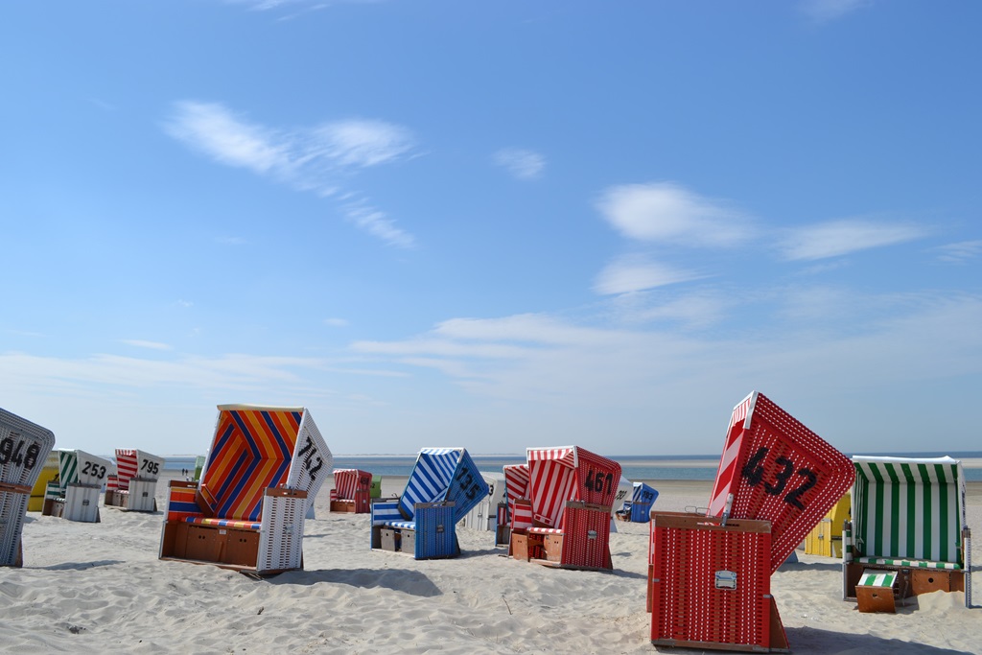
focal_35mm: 30
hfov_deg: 61.9
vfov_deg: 43.6
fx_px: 818
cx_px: 491
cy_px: 328
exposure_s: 1/320
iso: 100
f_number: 9
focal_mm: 20
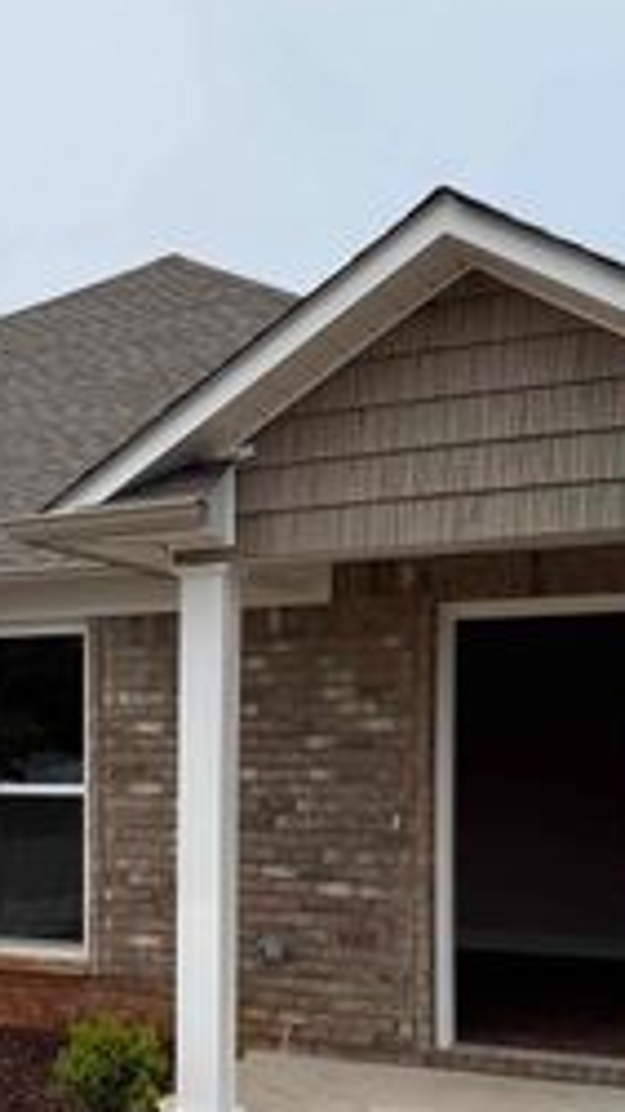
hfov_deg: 22.3
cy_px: 773
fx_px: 1534
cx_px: 18
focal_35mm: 52
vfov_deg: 39.2
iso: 80
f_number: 1.78
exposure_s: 1/6711
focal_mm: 6.76
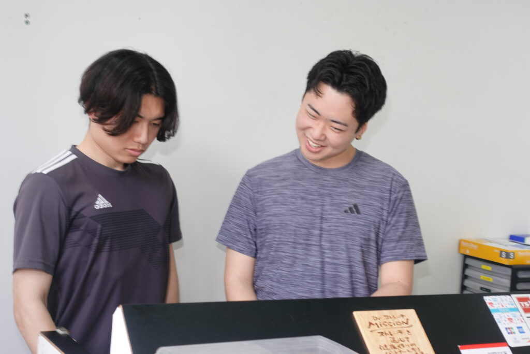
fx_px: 825
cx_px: 265
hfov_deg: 35.6
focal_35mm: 56
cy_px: 177
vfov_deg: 24.2
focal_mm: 20.9
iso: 160
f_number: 2.8
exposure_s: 1/60
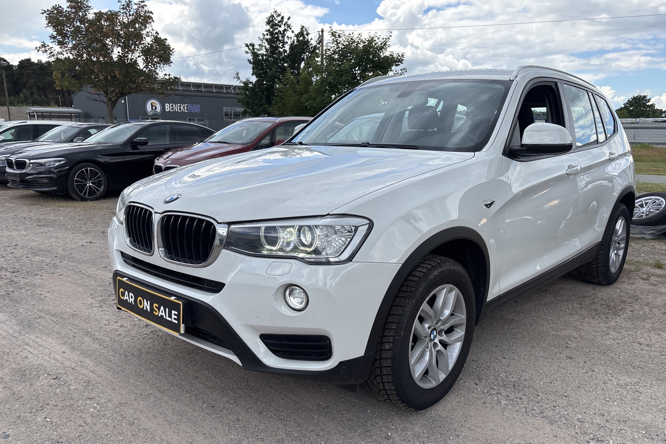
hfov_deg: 65.5
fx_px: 518
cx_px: 335
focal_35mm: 28
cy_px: 253
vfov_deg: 46.3
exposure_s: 1/1567
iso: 50
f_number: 1.6
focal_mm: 5.96
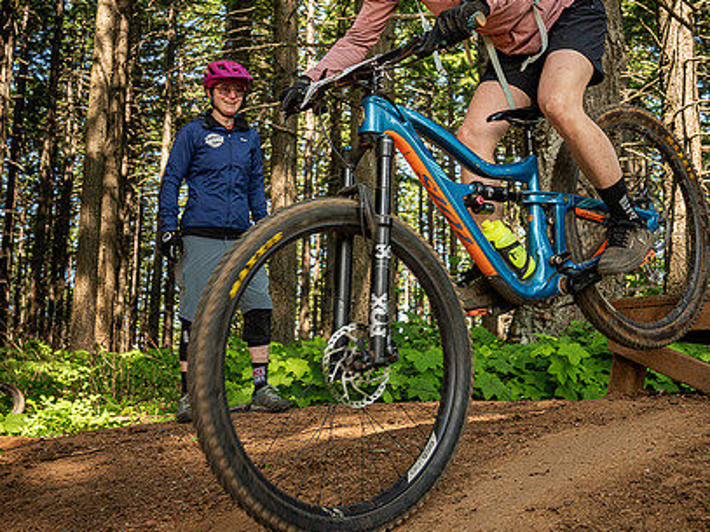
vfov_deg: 32.6
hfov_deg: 42.9
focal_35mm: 44
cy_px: 181
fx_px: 902
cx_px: 391
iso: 640
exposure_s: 1/400
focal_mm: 24
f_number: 4.5
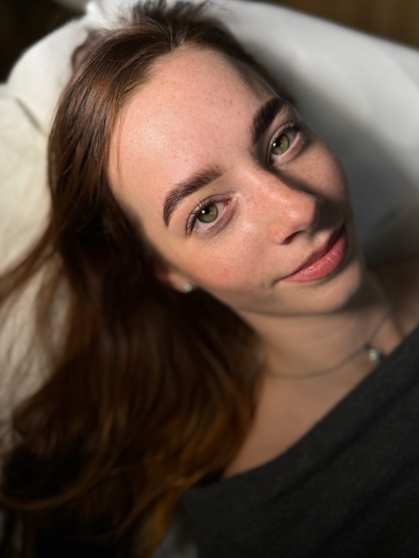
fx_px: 404
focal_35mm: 25
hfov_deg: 54.9
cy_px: 271
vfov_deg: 69.4
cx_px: 214
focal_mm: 6.76
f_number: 1.78
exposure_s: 1/368
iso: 80
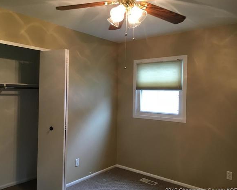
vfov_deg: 47.2
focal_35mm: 31
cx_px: 108
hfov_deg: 57.1
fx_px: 218
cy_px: 96
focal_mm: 4.15
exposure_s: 1/30
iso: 64
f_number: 2.2
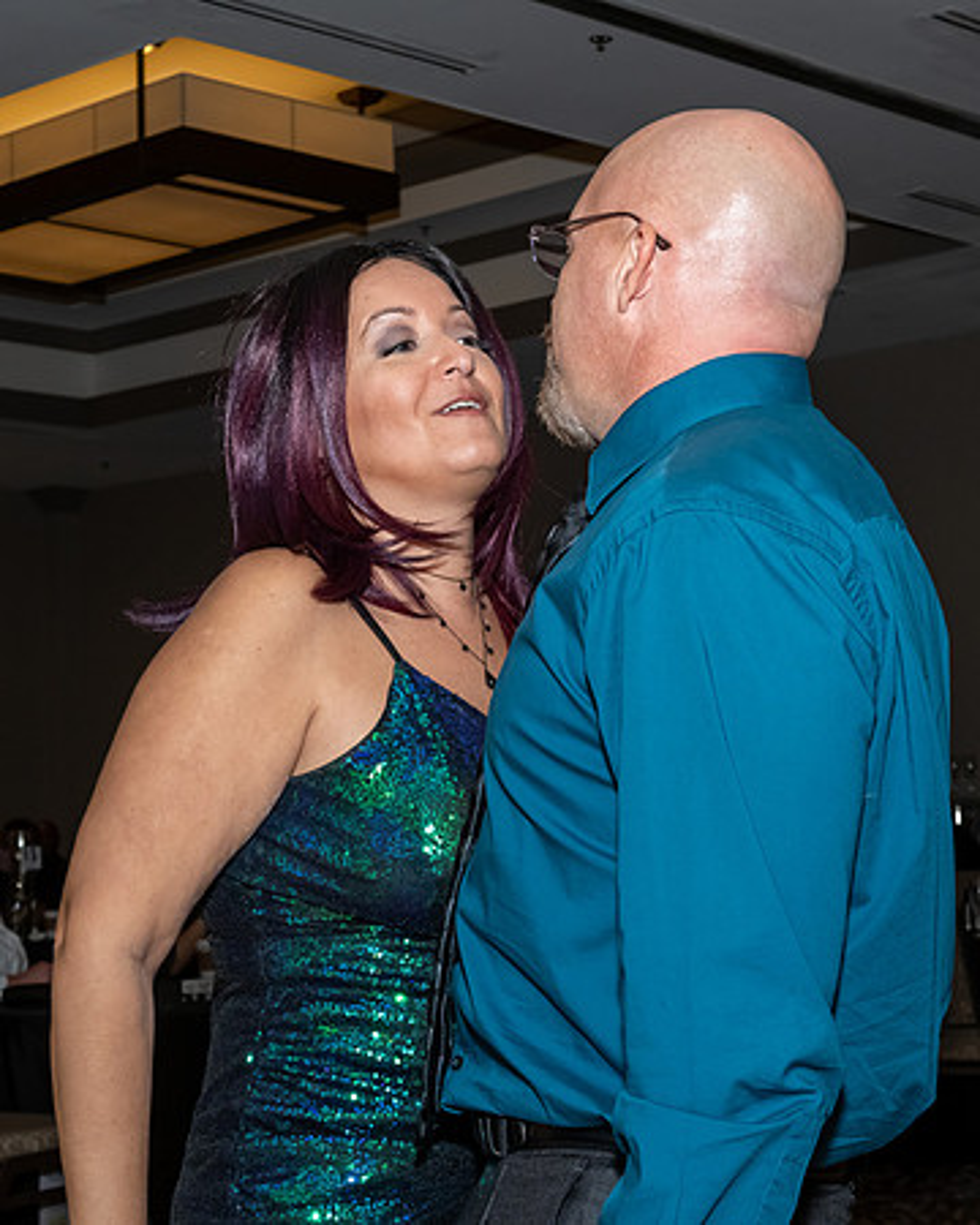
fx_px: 2496
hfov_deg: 22.2
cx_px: 482
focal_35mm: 69
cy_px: 581
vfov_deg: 27.6
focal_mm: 31
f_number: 7.1
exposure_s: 1/250
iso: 500
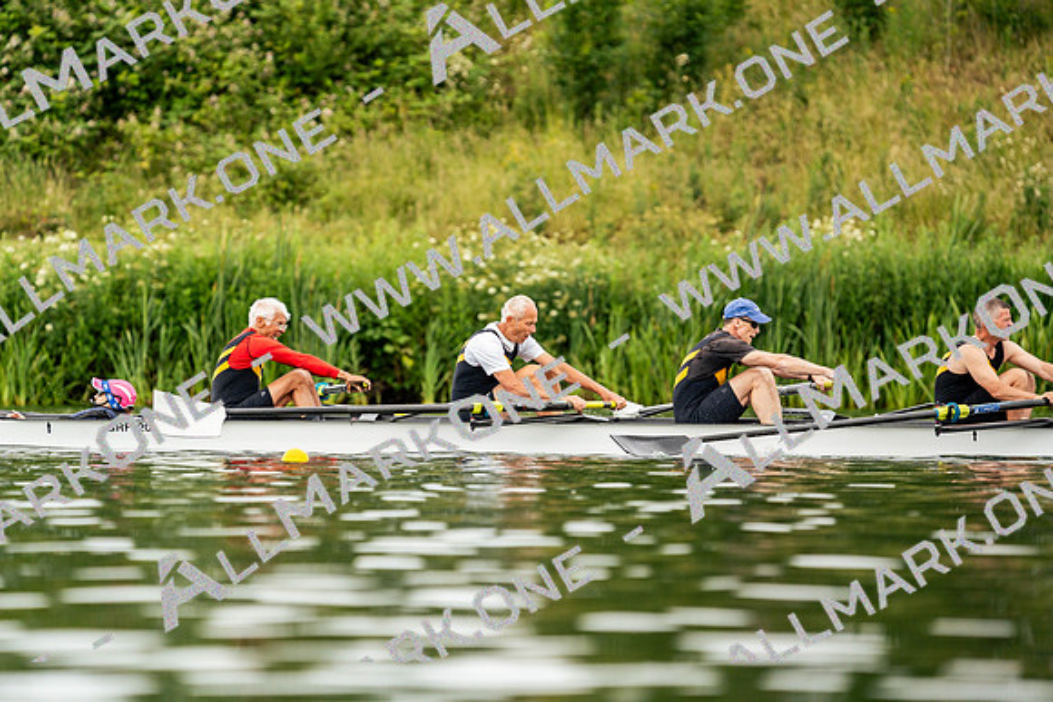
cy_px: 351
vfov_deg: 3.0
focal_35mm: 452
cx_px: 526
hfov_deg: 4.6
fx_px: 13223
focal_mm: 452
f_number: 6.3
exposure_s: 1/2000
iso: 640
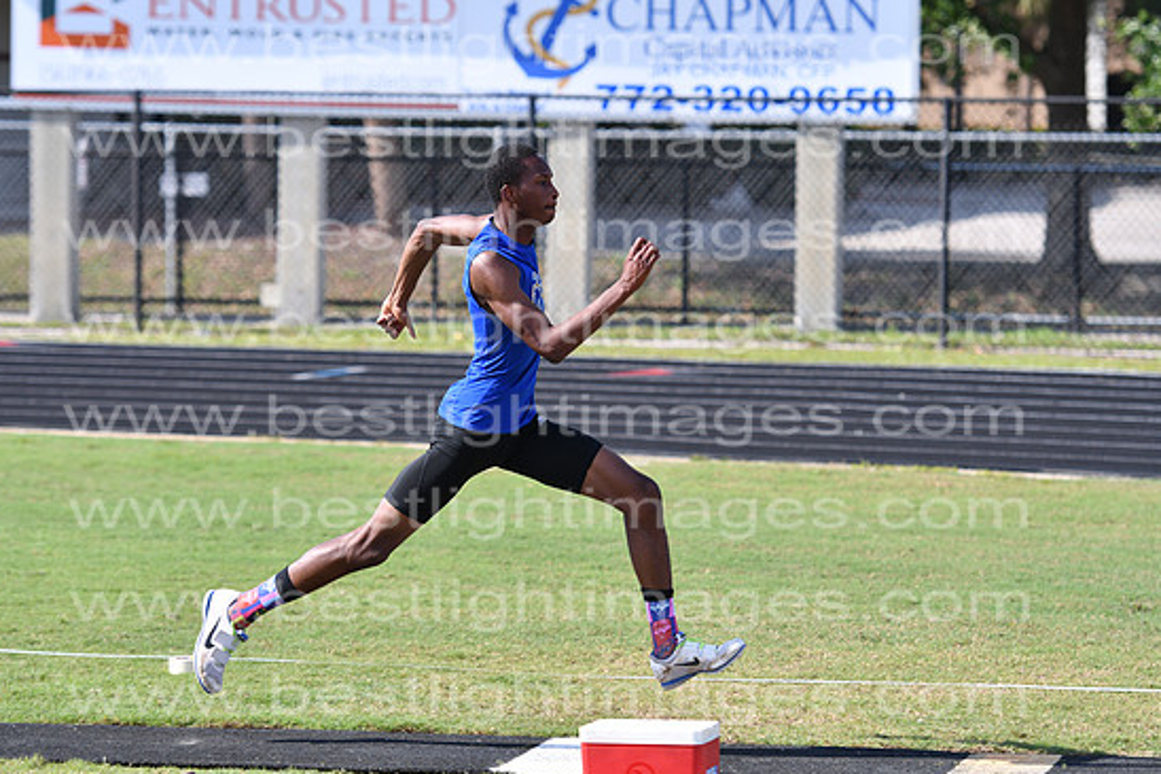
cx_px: 549
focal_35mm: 199
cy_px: 374
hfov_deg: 10.4
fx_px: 6400
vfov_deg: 6.9
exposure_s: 1/2000
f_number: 4
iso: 200
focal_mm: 125
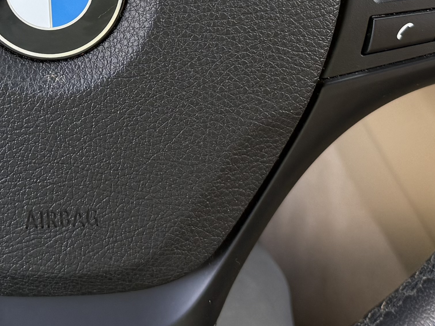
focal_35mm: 91
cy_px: -152
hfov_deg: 21.4
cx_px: 113
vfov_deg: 15.1
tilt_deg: -22.7
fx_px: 1144
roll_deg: +3.1
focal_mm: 6.76
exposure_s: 1/240
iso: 125
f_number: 1.78
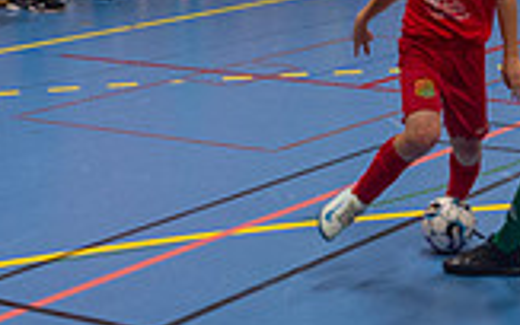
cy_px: 38
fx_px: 1687
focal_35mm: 119
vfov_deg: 11.0
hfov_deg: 17.3
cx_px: 437
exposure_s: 1/400
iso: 2800
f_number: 3.5
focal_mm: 32
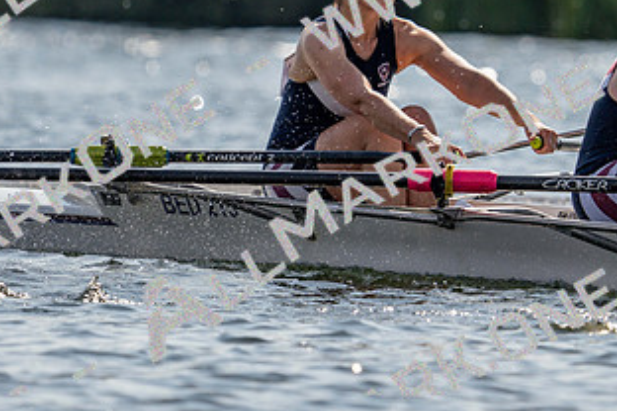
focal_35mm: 784
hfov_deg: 2.6
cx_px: 546
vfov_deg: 1.8
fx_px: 13436
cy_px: 56
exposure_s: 1/1600
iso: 160
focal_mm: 422
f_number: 6.3
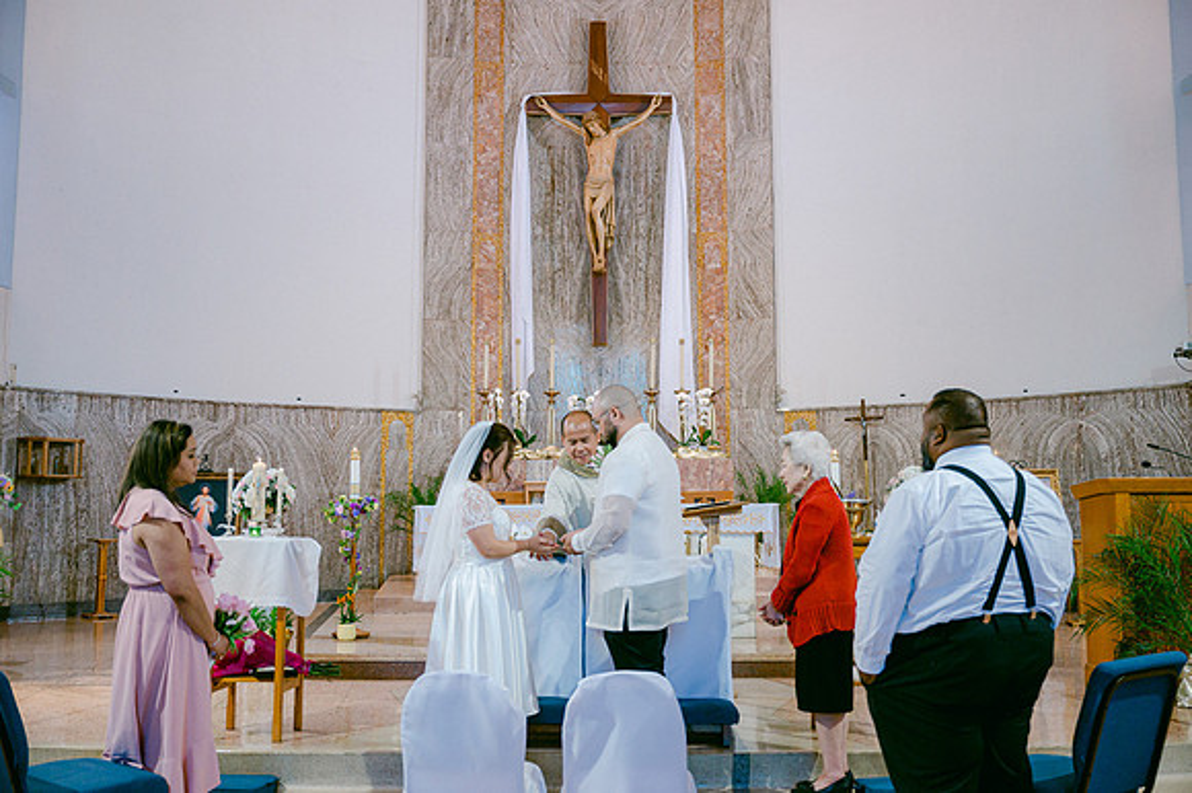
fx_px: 1158
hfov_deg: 54.5
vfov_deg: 37.8
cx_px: 596
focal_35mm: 35
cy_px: 396
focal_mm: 35
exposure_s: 1/320
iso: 1600
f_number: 2.8
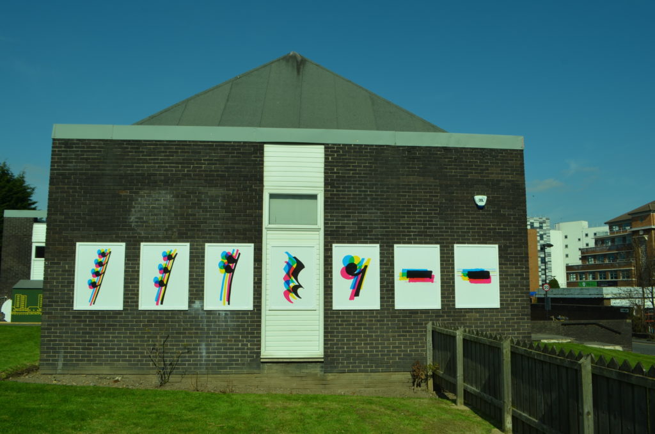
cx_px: 328
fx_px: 490
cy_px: 217
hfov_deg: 67.5
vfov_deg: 47.7
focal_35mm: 27
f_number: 10
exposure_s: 1/400
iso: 100
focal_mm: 18
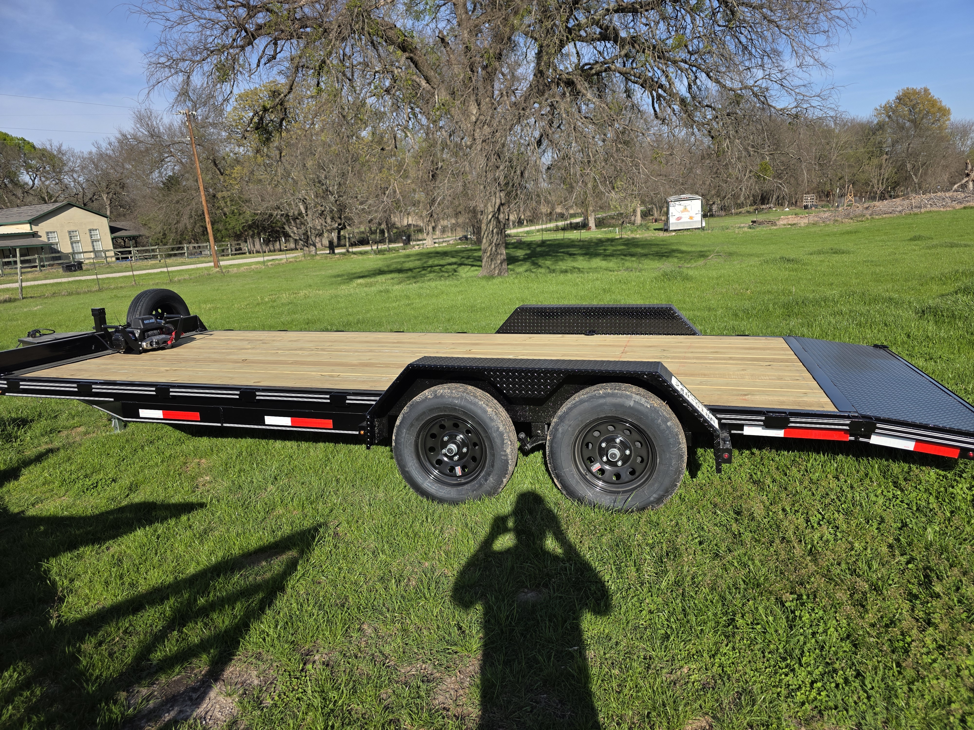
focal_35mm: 23
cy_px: 365
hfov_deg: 73.9
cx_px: 487
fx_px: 647
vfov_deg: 58.9
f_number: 1.7
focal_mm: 6.3
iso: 80
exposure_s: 1/5778
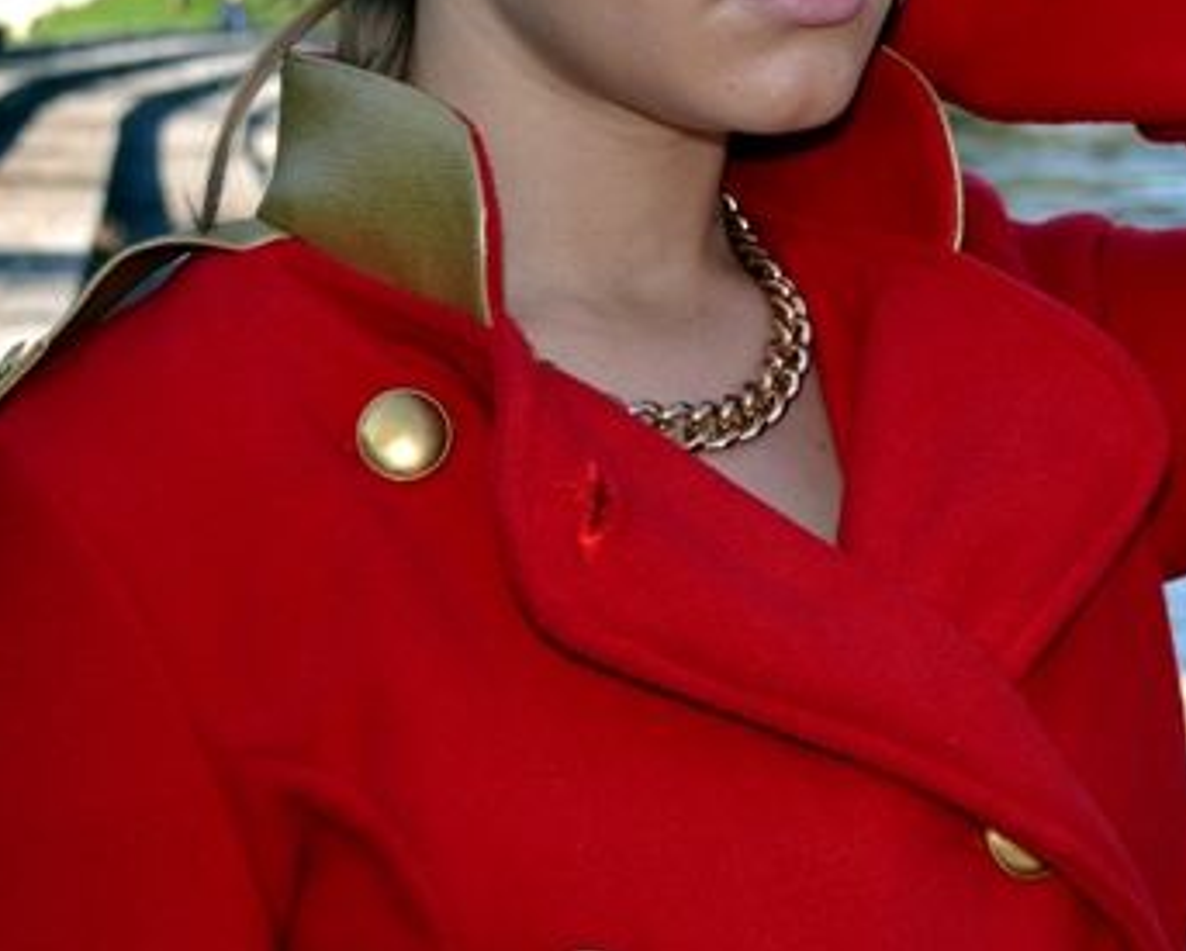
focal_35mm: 105
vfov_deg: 14.5
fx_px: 3689
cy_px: 50
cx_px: 1075
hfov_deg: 18.0
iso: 100
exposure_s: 1/160
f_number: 4.8
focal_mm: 32
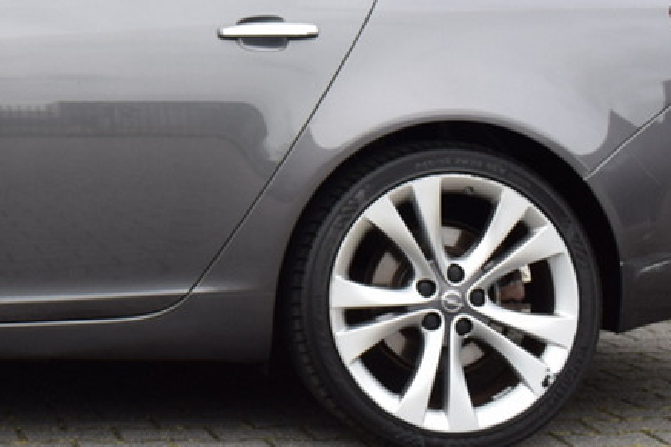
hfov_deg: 17.5
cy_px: -185
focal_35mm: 111
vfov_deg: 11.9
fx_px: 2061
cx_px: -161
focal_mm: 23
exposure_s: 1/250
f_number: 8
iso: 400
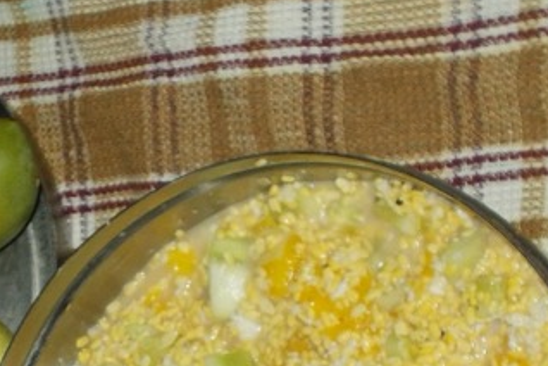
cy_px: 416
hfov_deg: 17.7
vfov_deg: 11.7
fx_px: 1750
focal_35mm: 115
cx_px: 150
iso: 200
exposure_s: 1/30
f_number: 4.2
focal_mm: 7.9
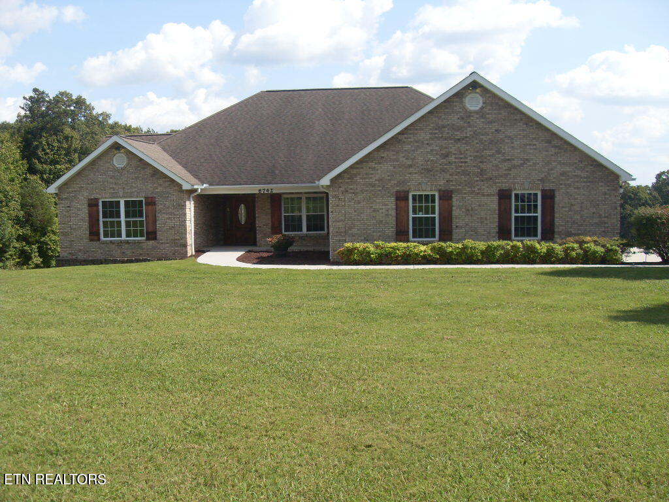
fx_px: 715
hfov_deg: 50.1
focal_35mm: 37
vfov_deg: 38.7
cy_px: 251
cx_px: 334
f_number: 7
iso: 80
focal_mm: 6.3
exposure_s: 1/250
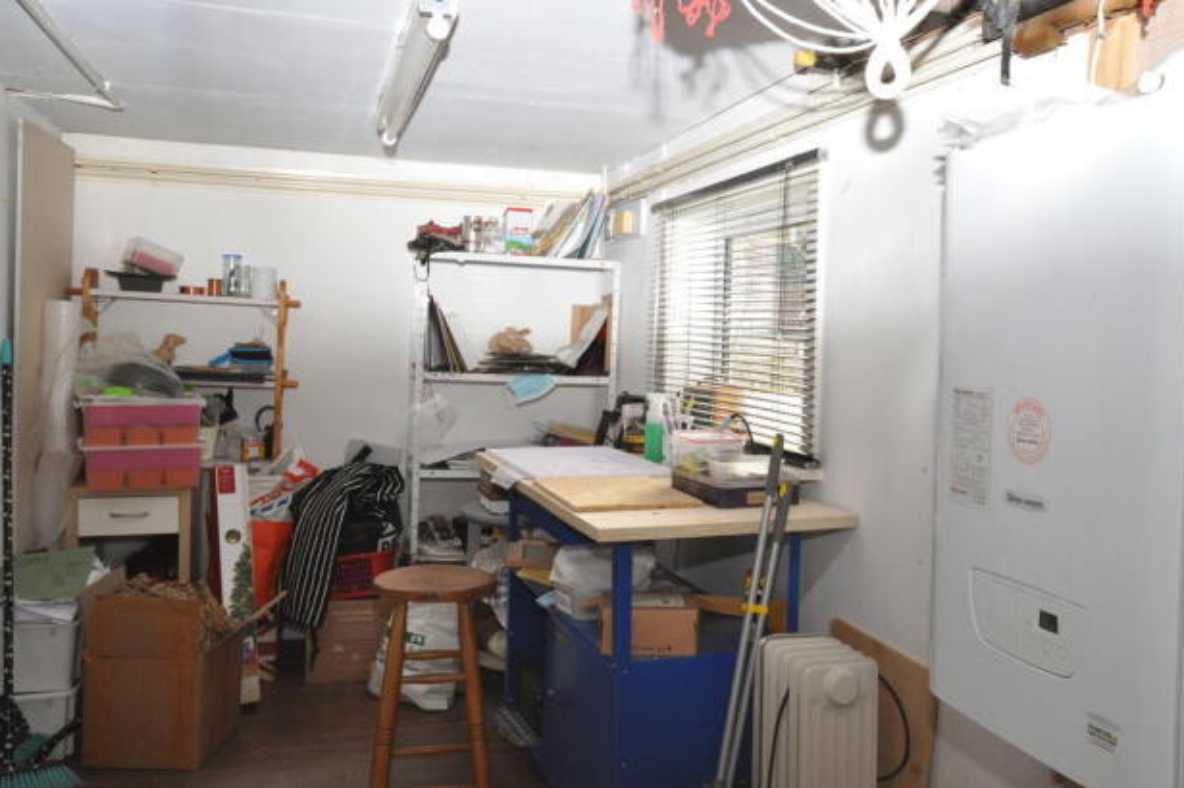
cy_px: 374
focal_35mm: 32
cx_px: 622
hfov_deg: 58.7
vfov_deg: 41.0
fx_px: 1052
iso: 800
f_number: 5.6
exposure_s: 1/60
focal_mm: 20
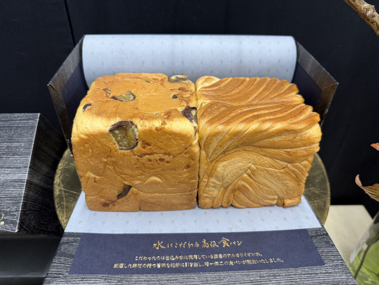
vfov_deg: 56.8
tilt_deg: -34.9
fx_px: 263
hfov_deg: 71.6
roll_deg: +0.5
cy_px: 142
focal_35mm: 24
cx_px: 190
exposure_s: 1/100
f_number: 1.78
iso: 160
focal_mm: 6.76
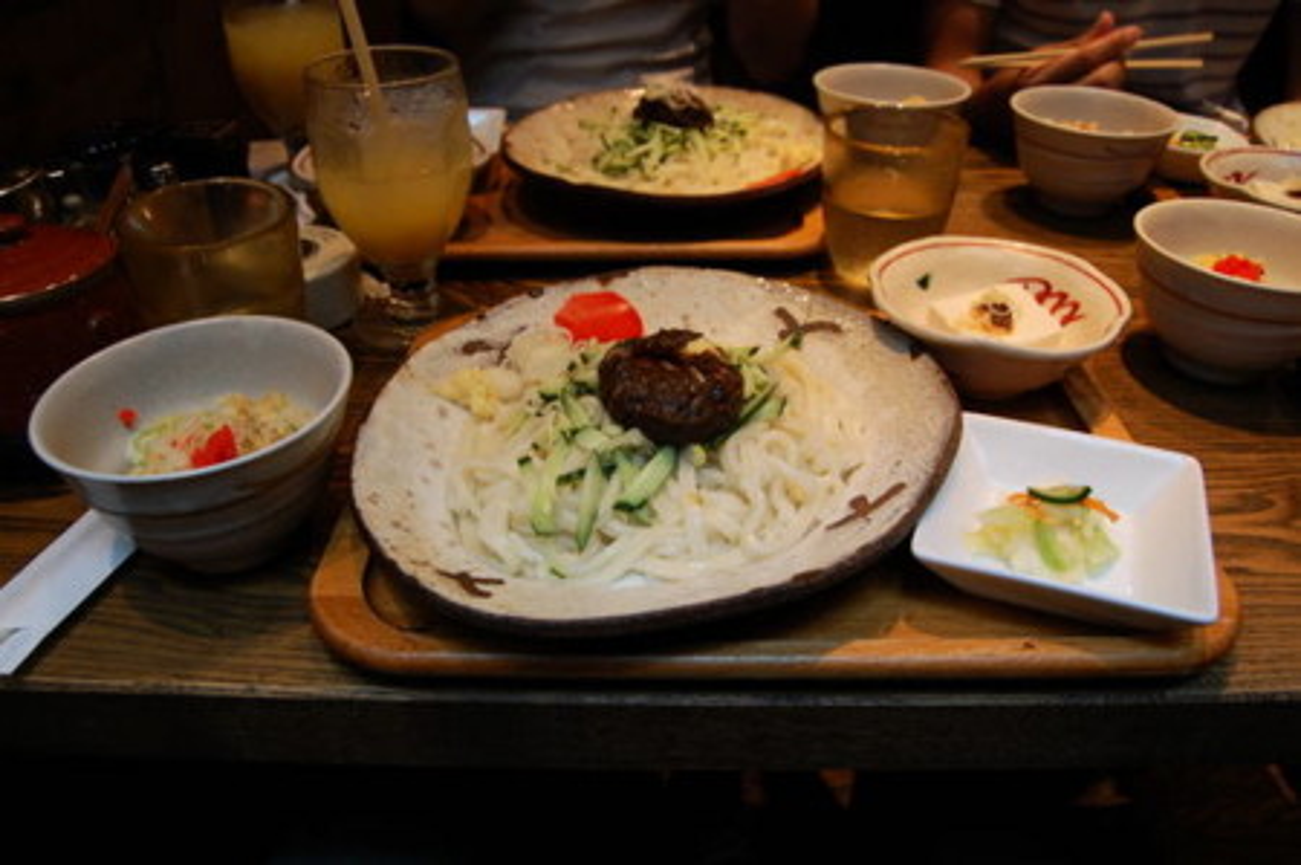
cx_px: 650
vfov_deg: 47.8
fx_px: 975
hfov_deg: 67.4
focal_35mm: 27
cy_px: 432
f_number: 6.3
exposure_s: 1/13
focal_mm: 18
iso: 800
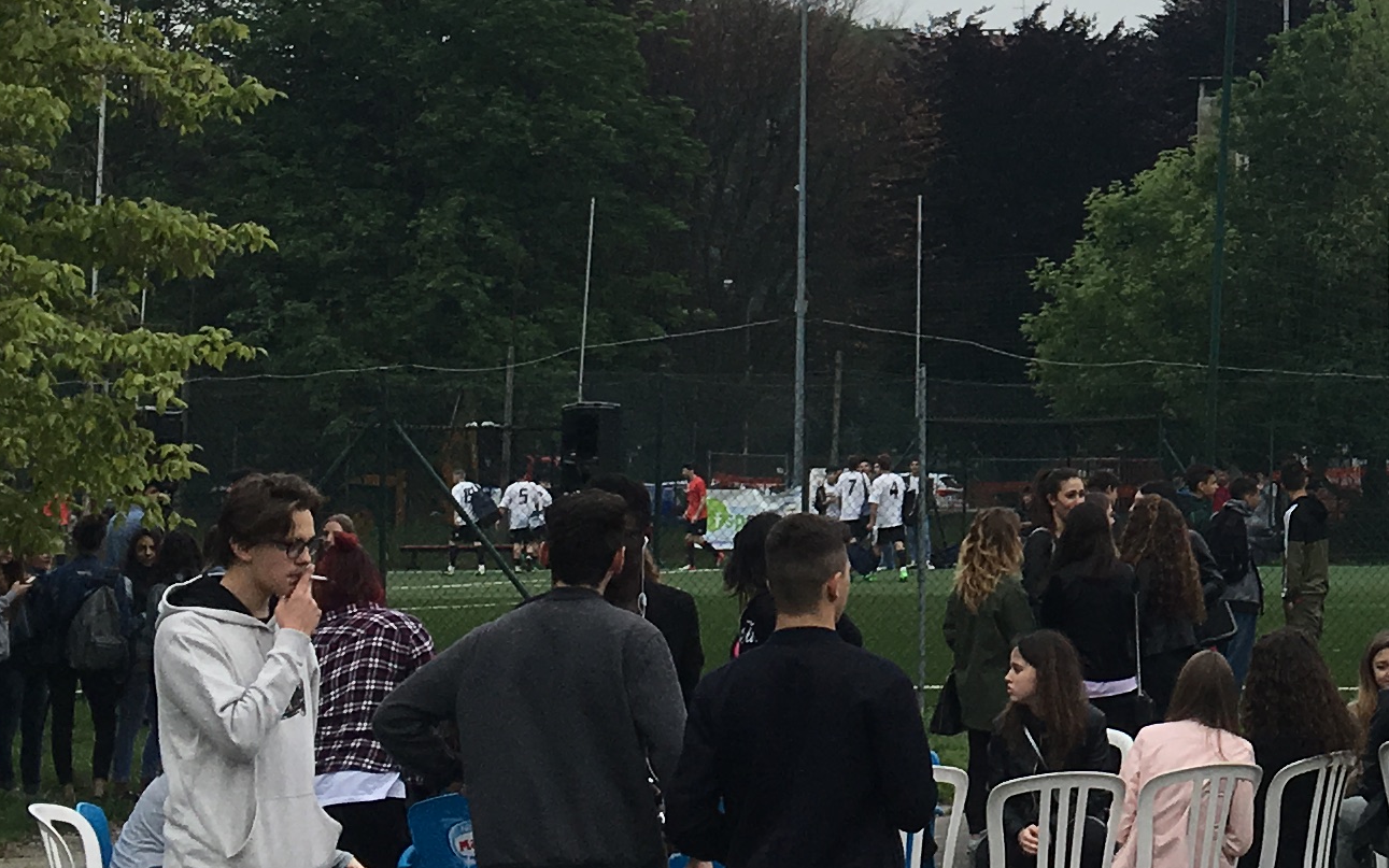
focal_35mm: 96
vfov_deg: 13.4
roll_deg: -1.4
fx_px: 3634
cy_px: -62
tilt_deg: +7.6
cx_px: 1617
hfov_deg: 20.4
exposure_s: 1/1054
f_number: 2.2
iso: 25
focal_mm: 4.15
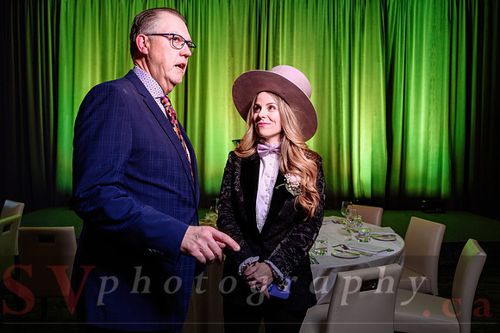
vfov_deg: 42.4
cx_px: 236
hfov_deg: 60.3
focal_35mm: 31
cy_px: 159
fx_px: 430
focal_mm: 29
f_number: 4
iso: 800
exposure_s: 1/80
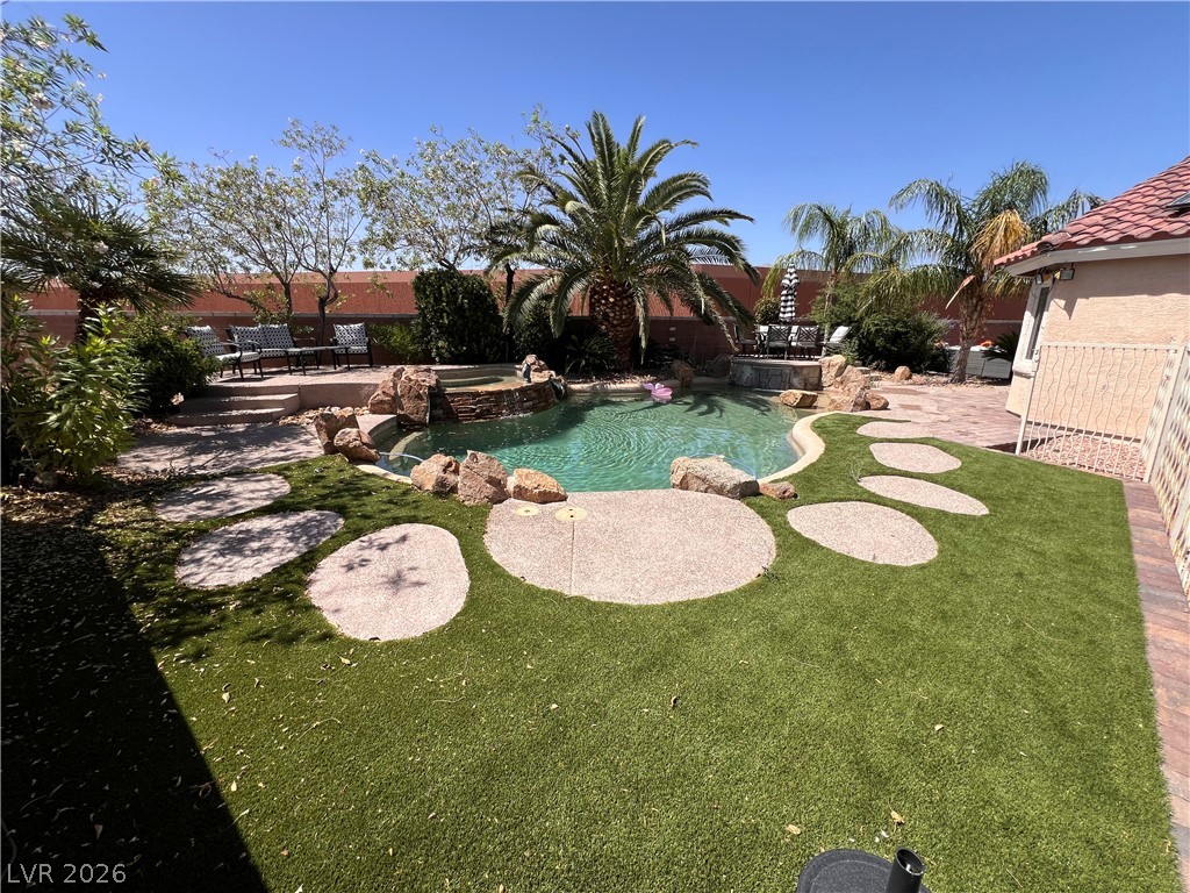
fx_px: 447
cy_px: 446
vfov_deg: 89.9
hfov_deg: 106.2
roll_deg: -0.8
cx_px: 595
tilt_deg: -14.5
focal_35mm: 13
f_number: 1.8
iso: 32
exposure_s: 1/1357
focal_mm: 1.57
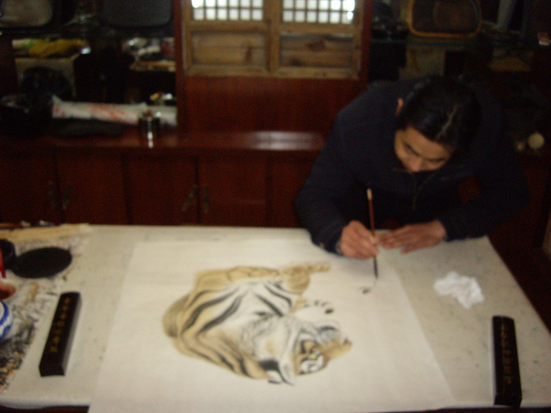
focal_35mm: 38
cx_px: 276
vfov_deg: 37.7
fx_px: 605
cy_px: 206
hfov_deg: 49.0
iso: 400
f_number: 2.8
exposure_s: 1/40
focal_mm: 7.9
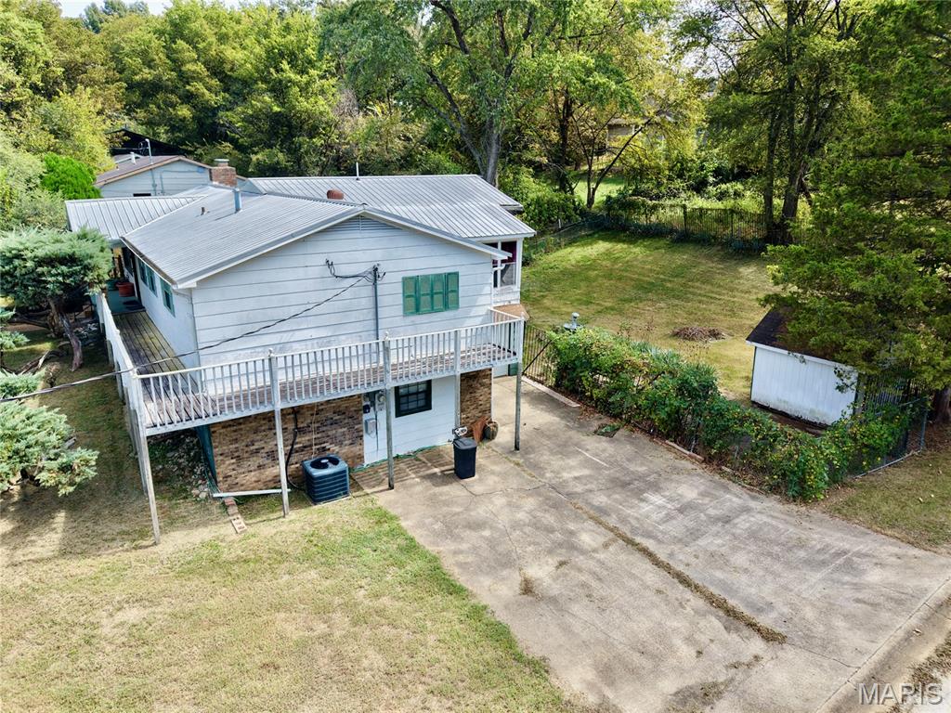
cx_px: 476
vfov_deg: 56.8
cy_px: 356
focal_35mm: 24
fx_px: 659
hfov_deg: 71.6
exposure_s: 1/800
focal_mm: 8.67
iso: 100
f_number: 1.8
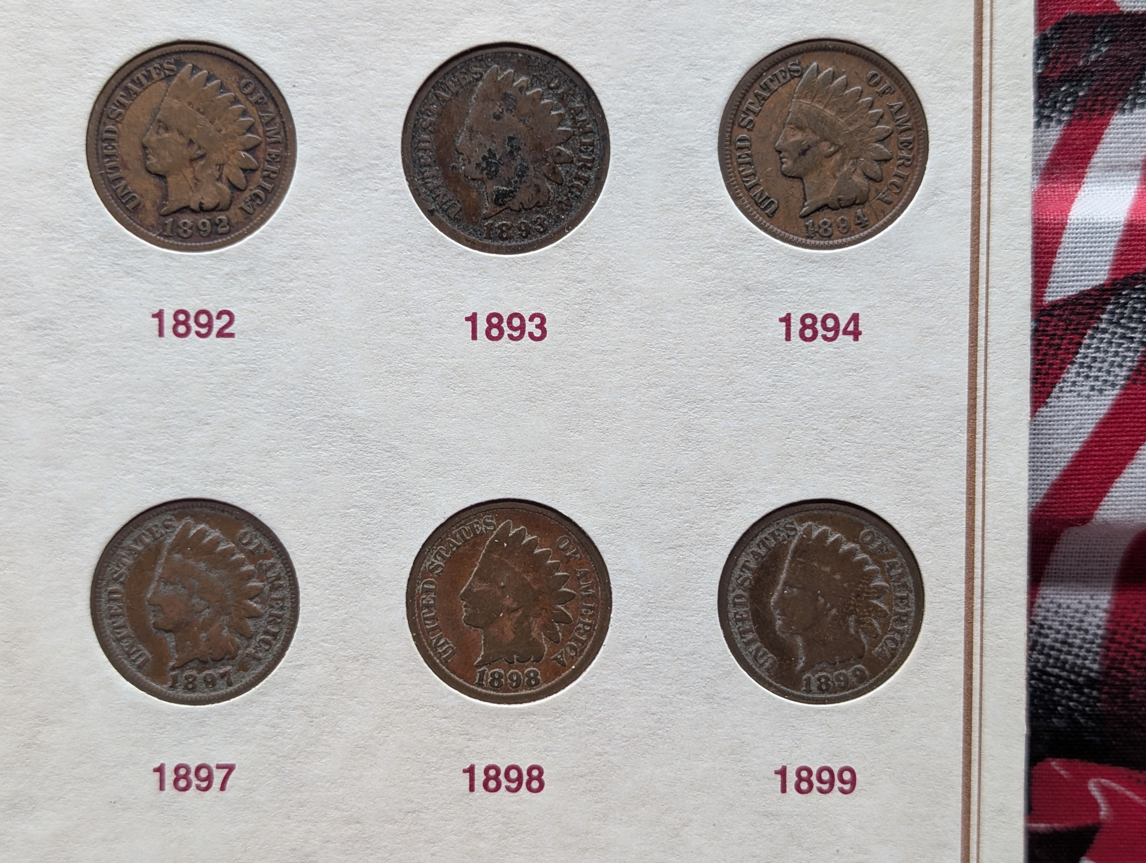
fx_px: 1624
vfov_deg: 29.7
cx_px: 573
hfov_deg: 38.9
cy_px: 432
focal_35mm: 49
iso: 32
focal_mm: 6.9
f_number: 1.68
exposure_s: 1/35.3
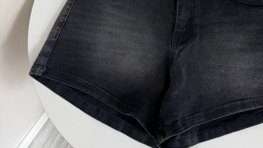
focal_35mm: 42
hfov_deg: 48.1
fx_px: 293
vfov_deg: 28.0
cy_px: 41
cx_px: 158
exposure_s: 1/121
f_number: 1.78
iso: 50
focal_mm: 6.76
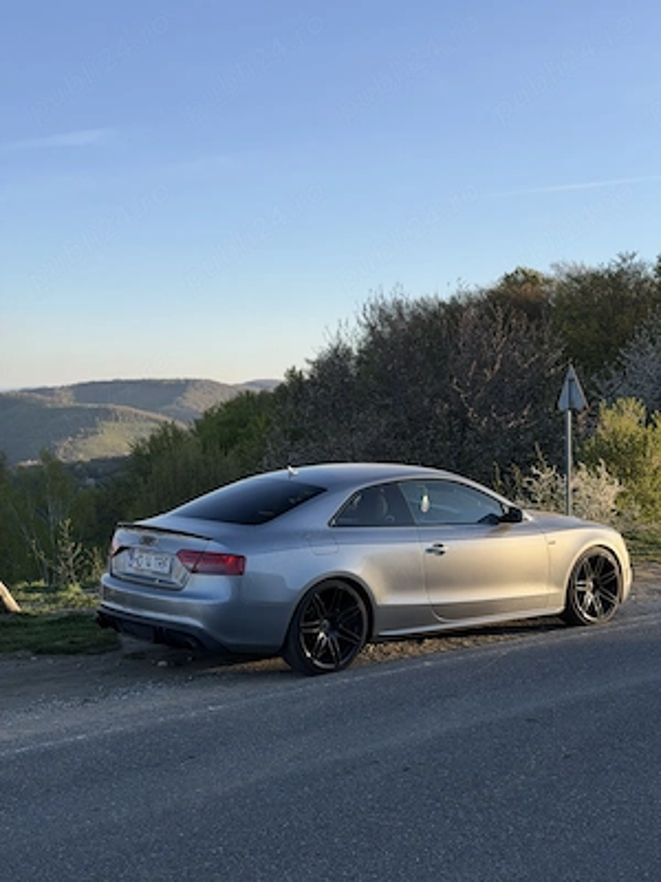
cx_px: 330
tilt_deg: -0.8
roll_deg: -1.3
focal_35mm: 48
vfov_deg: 39.7
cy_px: 441
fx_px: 1222
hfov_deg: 30.3
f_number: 1.78
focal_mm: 6.76
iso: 64
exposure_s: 1/1838
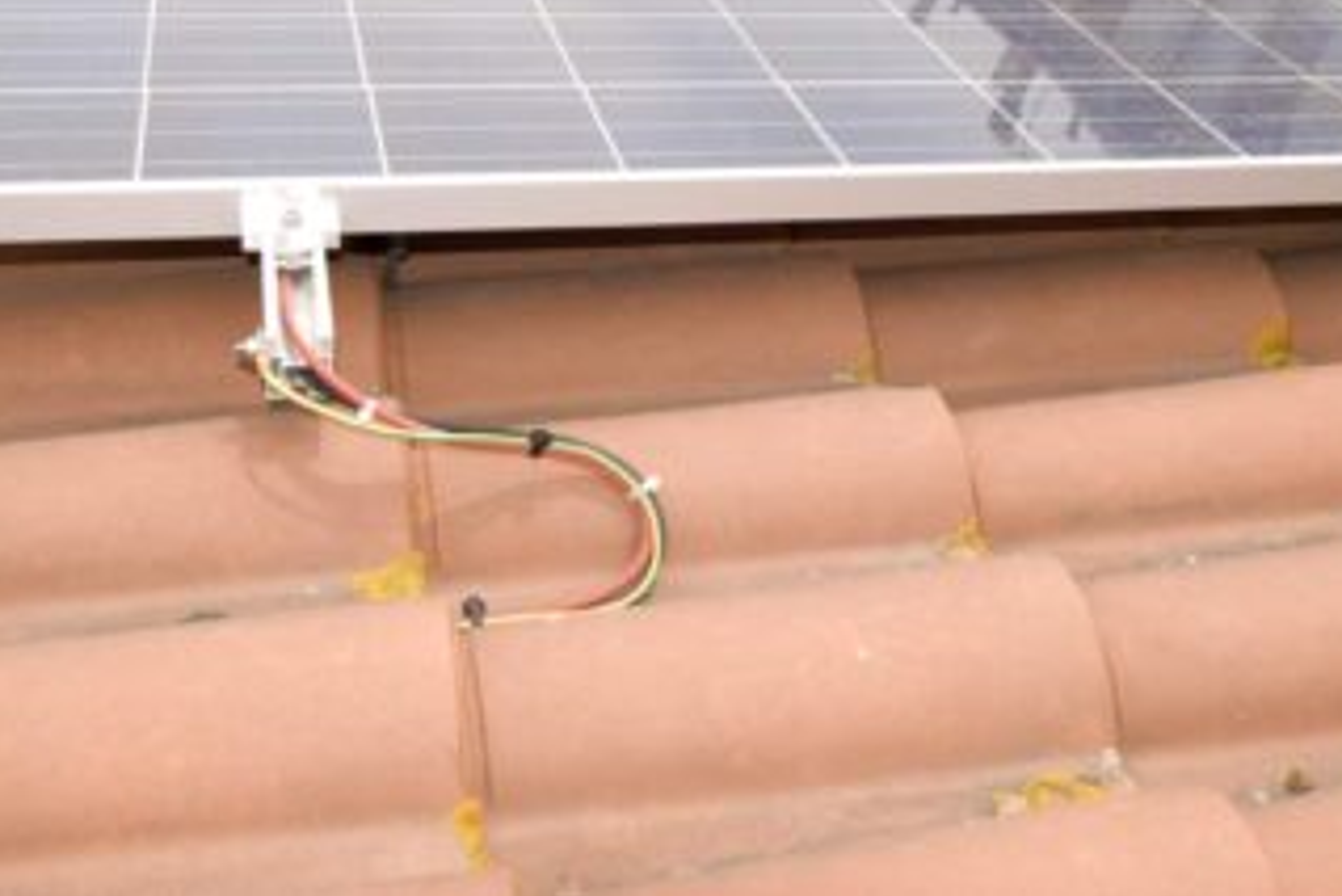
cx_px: 673
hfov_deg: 44.5
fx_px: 1641
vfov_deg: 29.8
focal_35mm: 44
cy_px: 170
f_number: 5.6
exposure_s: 1/200
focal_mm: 18
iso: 100
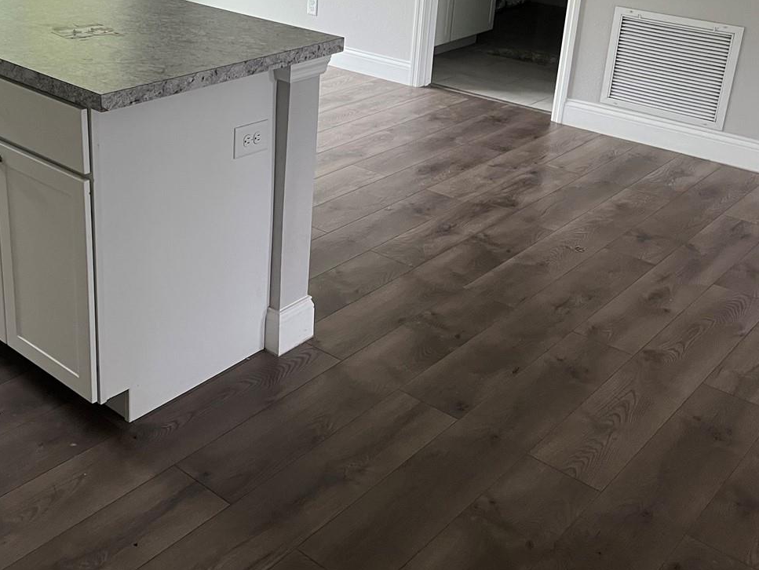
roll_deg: -1.6
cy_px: 152
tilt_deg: -22.3
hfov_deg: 43.3
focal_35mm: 43
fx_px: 943
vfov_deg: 33.1
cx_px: 261
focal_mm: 5.1
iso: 200
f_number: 1.6
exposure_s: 1/60
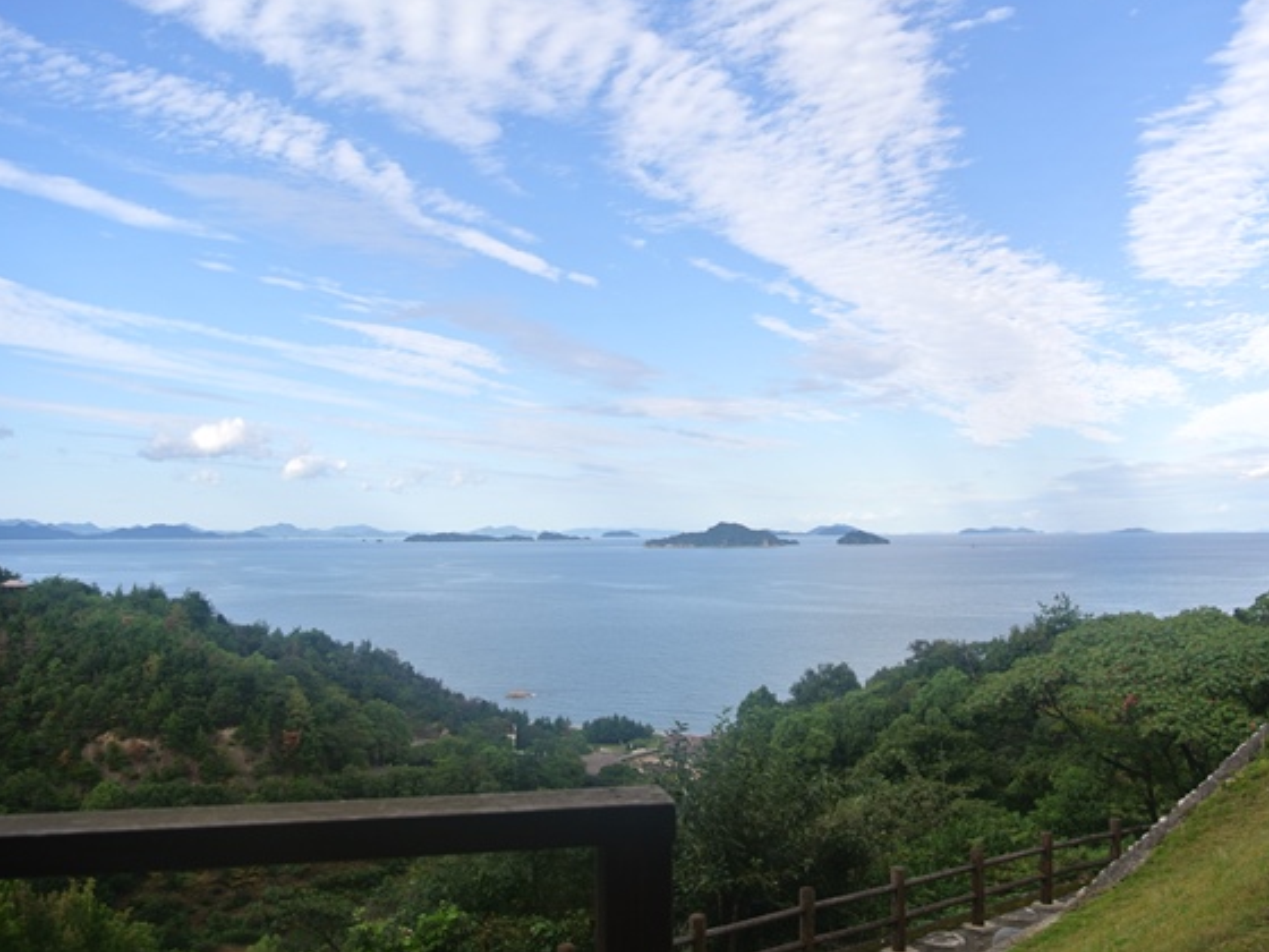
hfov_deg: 55.2
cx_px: 716
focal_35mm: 33
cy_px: 471
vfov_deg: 42.9
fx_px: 1210
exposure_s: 1/400
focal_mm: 11.4
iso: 100
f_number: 4.5
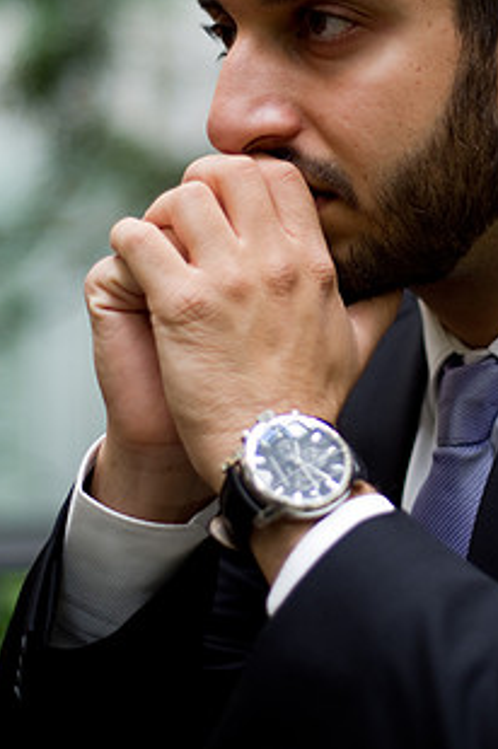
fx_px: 2267
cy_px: 246
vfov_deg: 18.7
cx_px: 332
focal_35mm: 109
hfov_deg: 12.5
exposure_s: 1/80
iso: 100
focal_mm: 50
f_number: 1.7
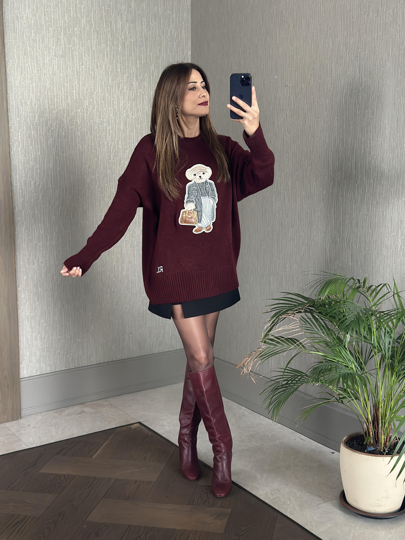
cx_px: 202
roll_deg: -0.7
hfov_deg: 30.3
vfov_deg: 39.7
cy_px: 270
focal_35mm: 48
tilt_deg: -18.0
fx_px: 749
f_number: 1.78
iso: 400
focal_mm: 6.86
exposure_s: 1/60
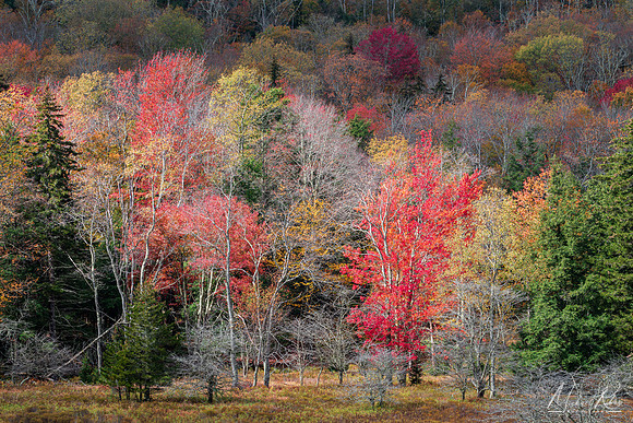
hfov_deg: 18.3
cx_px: 316
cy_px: 212
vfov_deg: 12.2
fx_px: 1970
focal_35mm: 112
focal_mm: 112
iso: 64
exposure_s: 1/50
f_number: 10
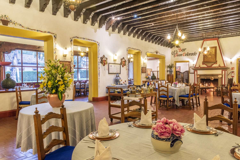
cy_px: 80
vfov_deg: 48.0
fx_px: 180
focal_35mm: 27
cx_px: 120
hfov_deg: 67.4
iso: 400
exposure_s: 8
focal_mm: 27
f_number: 22
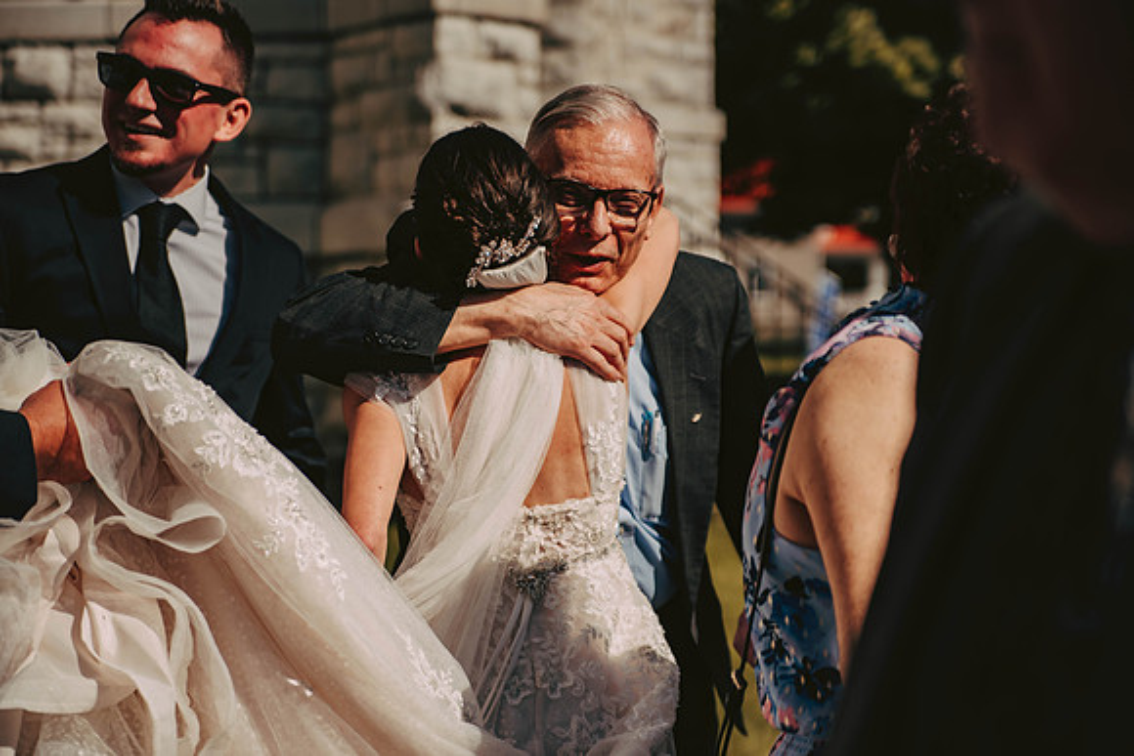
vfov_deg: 18.2
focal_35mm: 75
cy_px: 378
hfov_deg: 27.0
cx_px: 567
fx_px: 2363
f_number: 2.8
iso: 200
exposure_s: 1/4000
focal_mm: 75
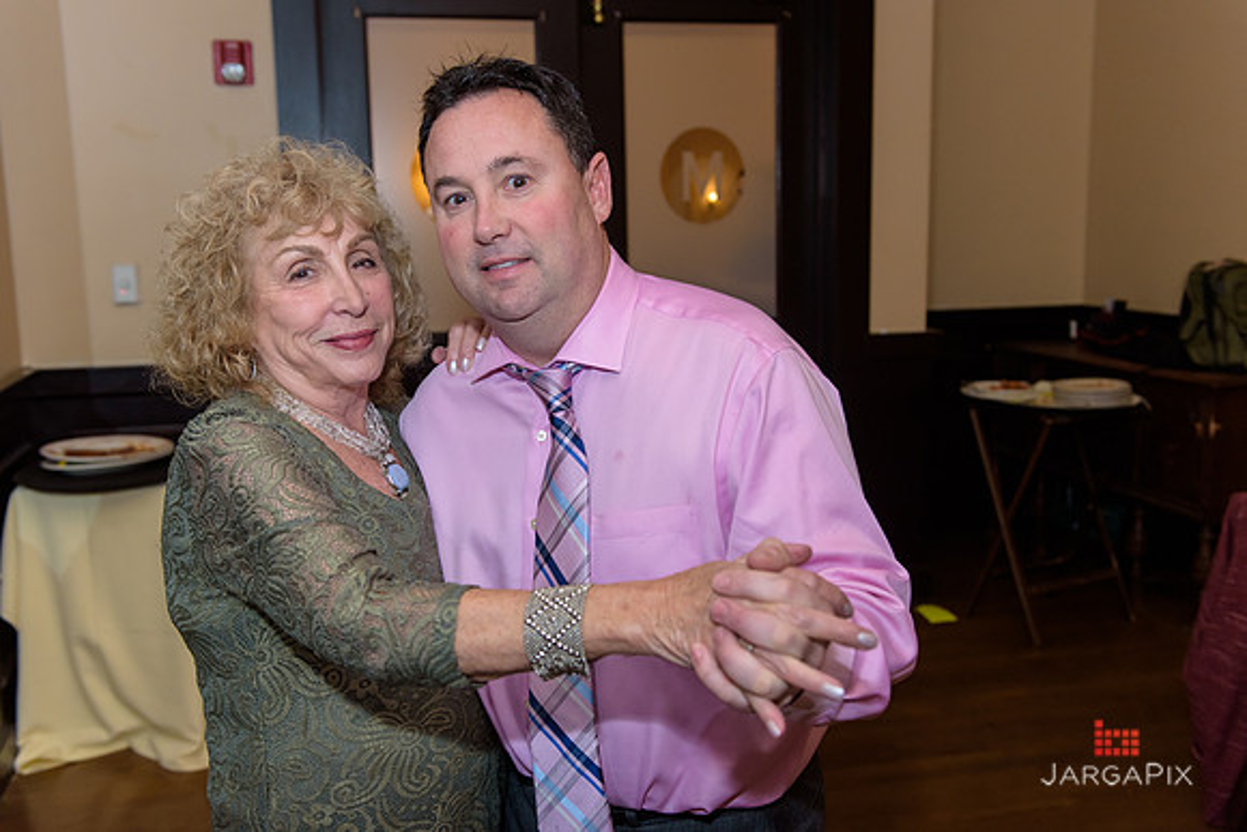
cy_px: 416
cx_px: 624
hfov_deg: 54.4
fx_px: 1213
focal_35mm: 35
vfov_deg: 37.9
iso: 1250
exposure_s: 1/125
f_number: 3.2
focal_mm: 35
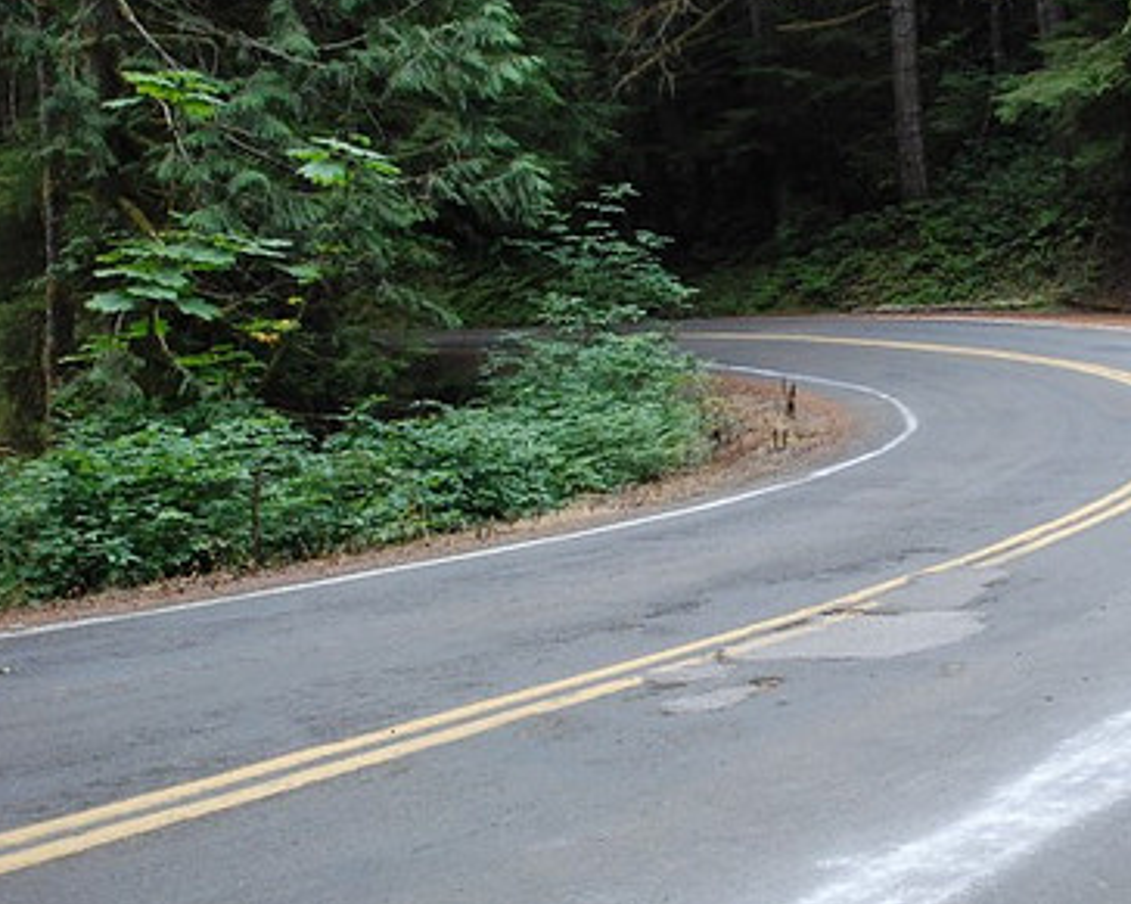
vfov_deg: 24.2
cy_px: 511
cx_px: 867
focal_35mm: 63
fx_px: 2108
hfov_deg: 29.5
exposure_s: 1/250
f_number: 4
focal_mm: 28
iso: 1600
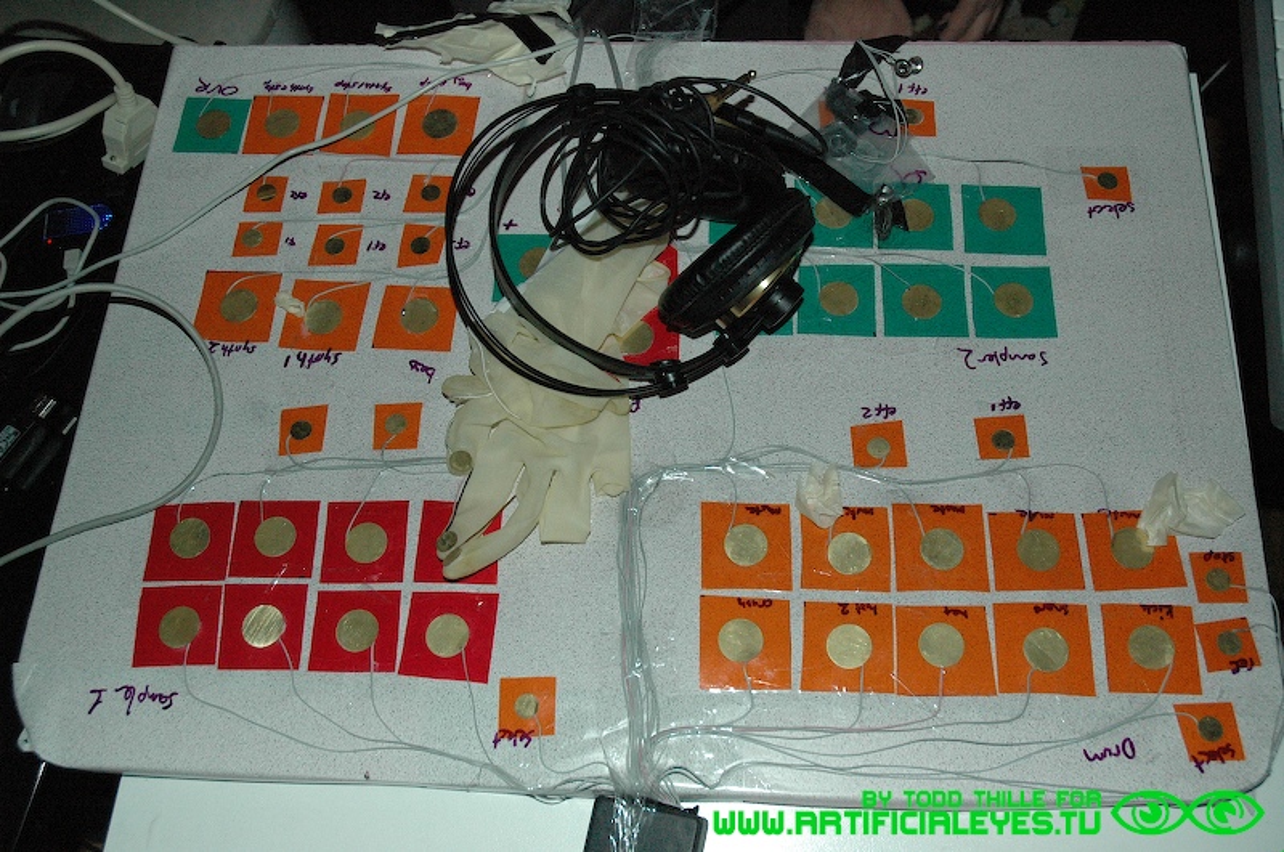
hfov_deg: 57.3
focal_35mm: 33
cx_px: 642
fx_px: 1175
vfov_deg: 39.9
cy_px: 426
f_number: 5
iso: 1600
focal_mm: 22
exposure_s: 1/60
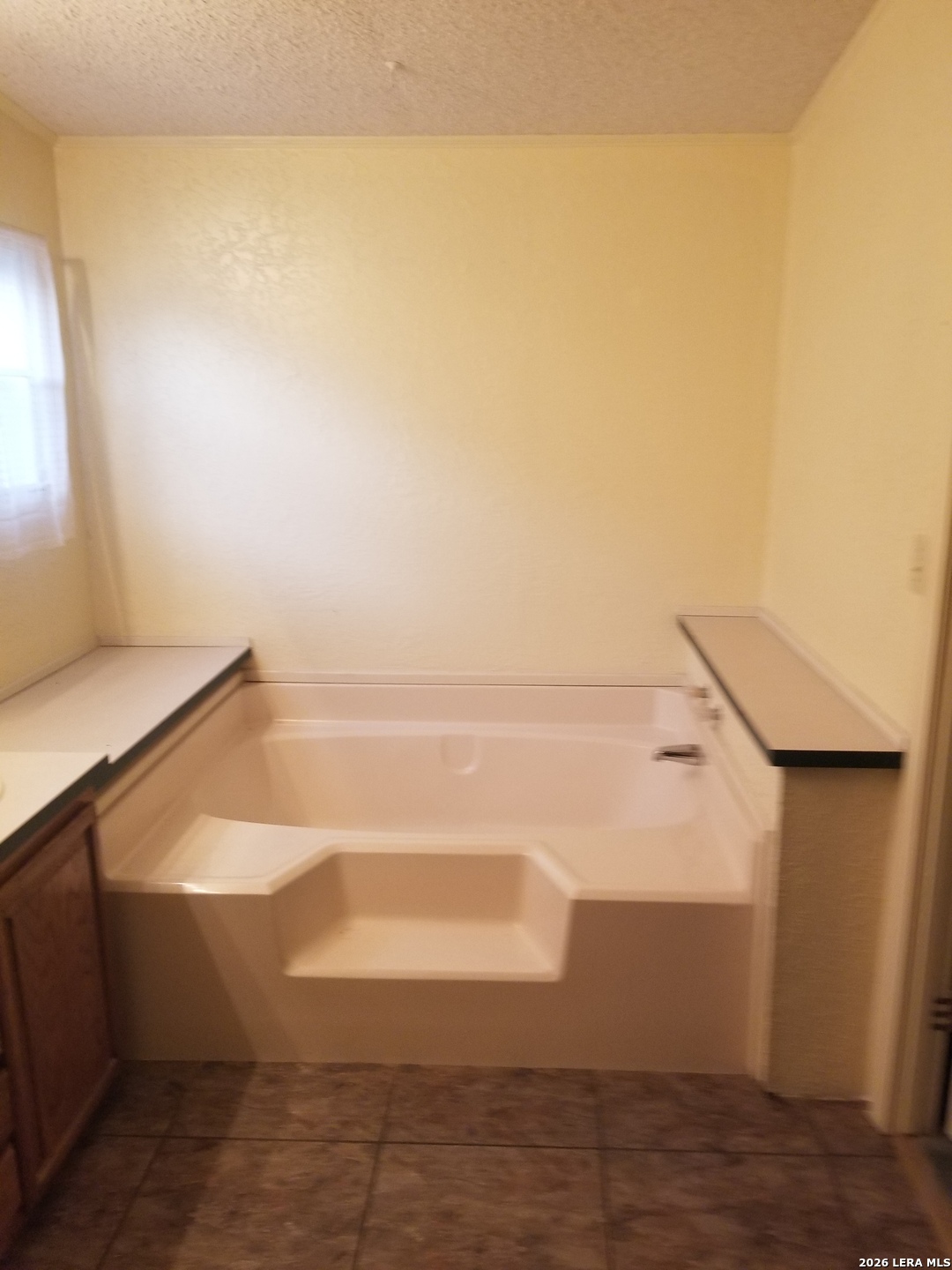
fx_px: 953
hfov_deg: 53.1
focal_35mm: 26
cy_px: 635
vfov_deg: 67.3
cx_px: 476
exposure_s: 1/40
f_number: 1.7
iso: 200
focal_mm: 4.25
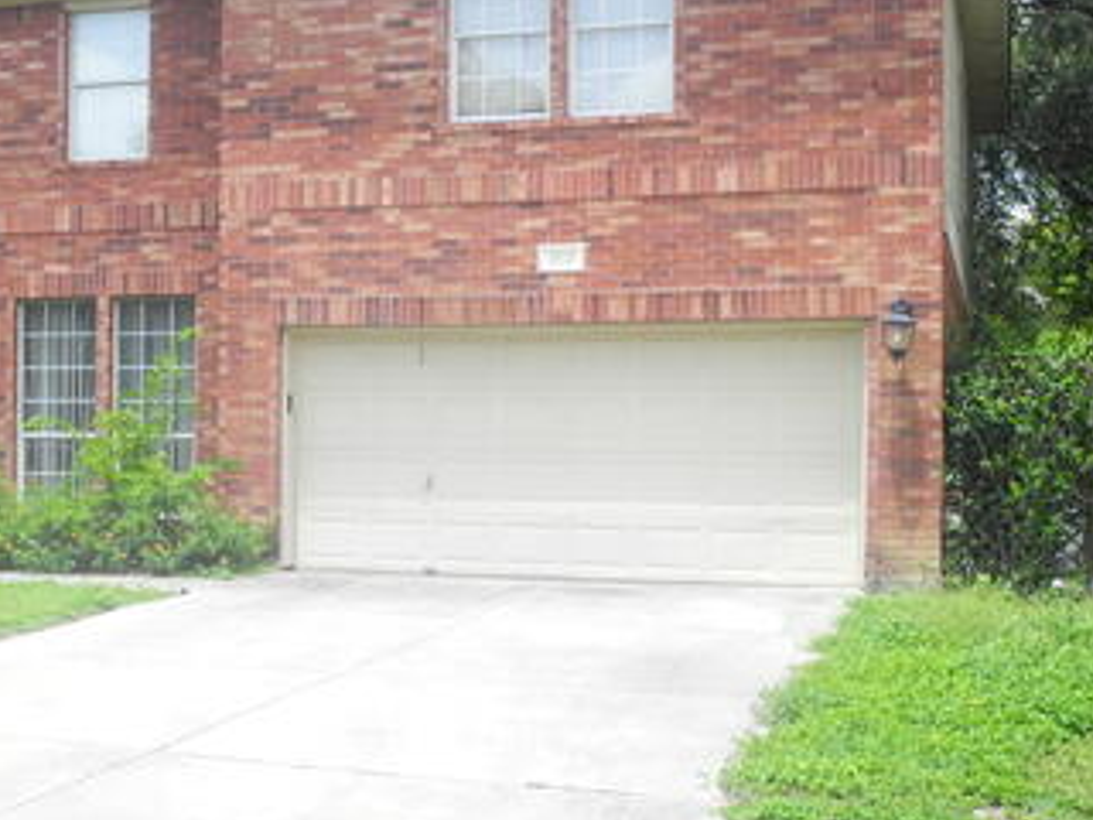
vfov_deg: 22.9
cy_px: 424
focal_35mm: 64
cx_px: 72
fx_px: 2021
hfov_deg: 28.8
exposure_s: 1/664
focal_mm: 6.8
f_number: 2.8
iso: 100
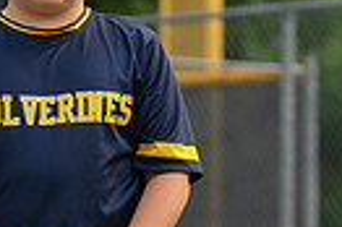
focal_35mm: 310
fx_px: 2941
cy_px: 260
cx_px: 65
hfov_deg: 6.6
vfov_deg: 4.4
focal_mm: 70
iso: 160
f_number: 2.8
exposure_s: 1/320
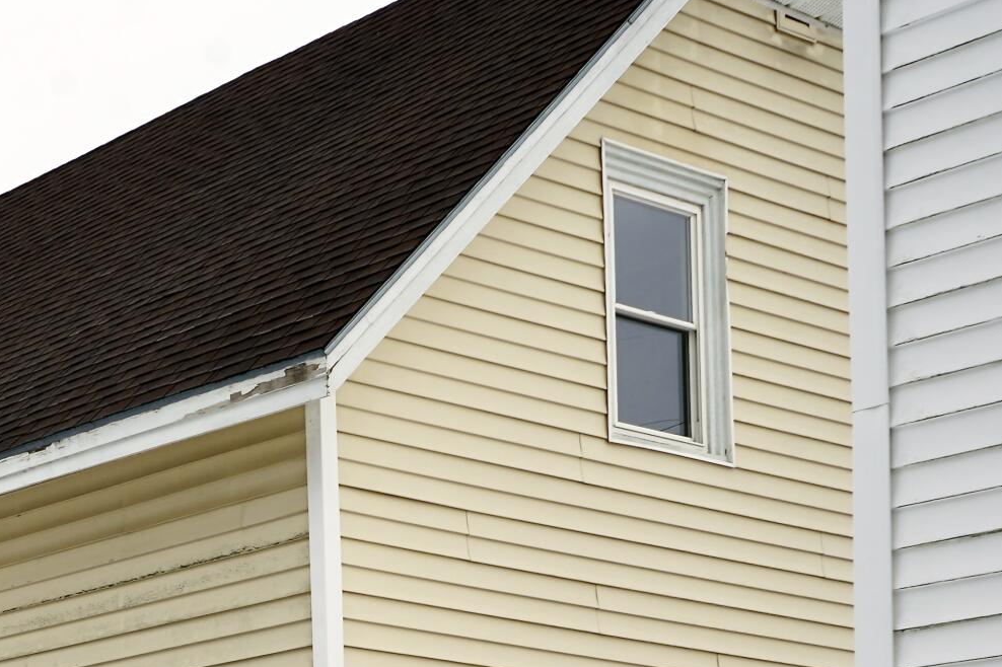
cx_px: -91
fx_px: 2365
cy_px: 832
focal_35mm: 85
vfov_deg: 15.4
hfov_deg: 22.6
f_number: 9
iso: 100
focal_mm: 28
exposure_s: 1/125
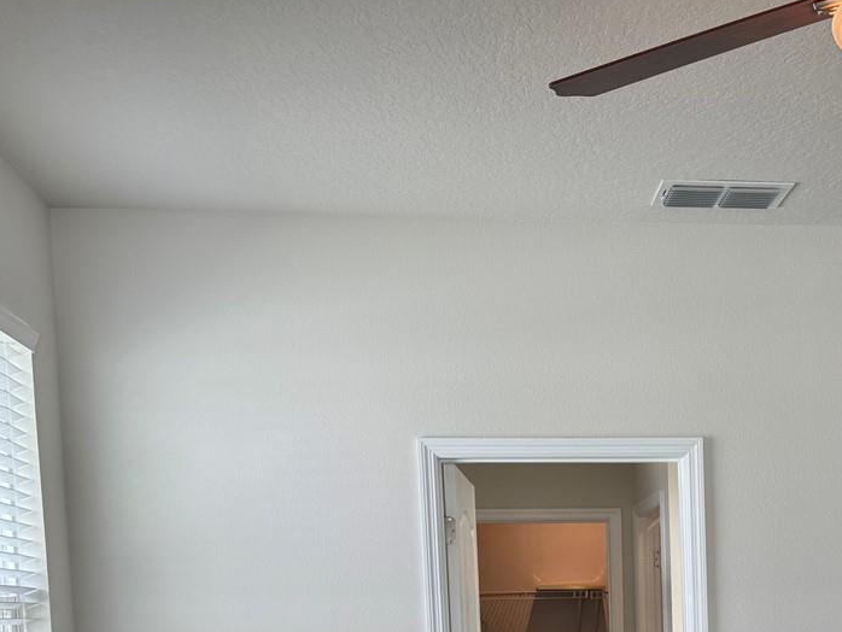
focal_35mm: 55
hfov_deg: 33.7
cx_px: 697
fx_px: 1338
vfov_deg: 24.8
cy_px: 691
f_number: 1.78
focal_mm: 6.76
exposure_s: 1/212
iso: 100
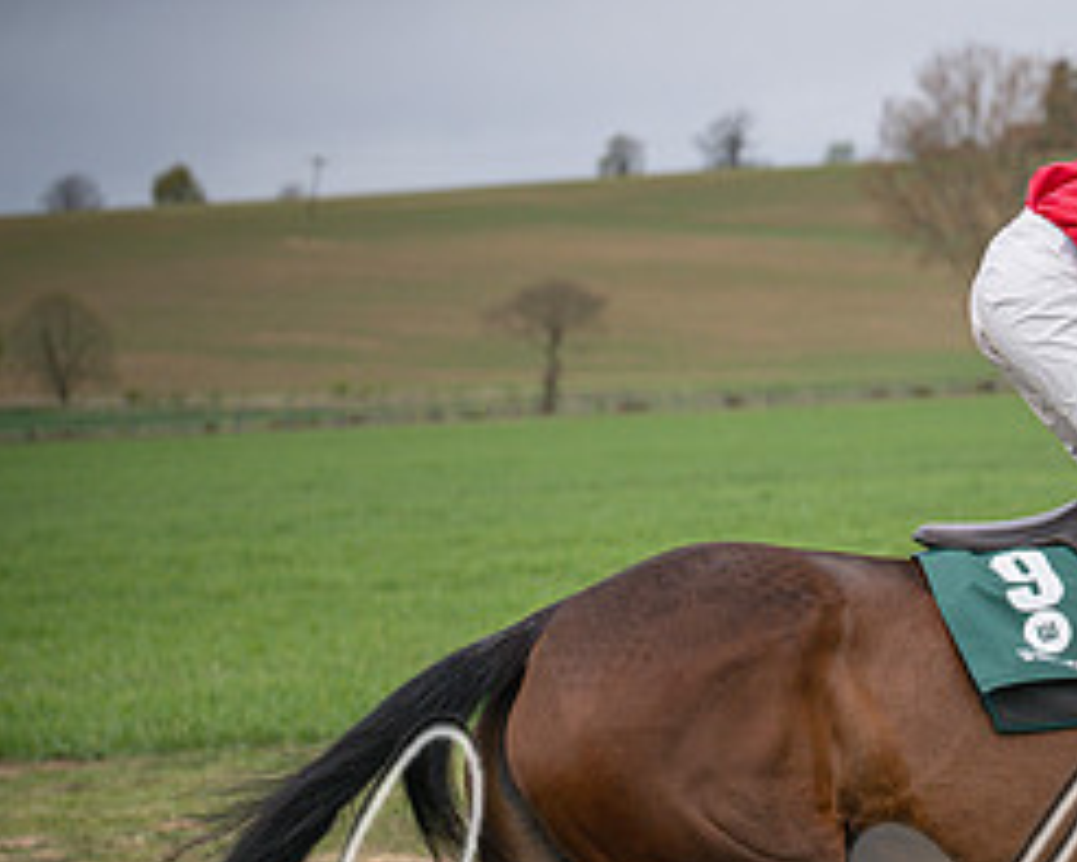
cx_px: 1260
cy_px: 744
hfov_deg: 10.4
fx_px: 5804
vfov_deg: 8.5
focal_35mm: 182
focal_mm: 70
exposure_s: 1/1600
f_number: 3.2
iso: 400
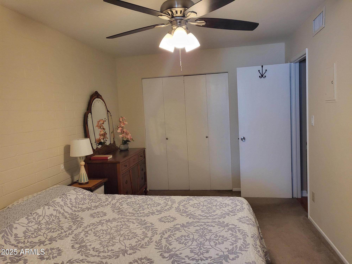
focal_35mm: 26
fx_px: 264
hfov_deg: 67.3
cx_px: 176
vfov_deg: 53.1
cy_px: 132
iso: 320
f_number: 1.8
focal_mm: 4.25
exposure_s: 1/120
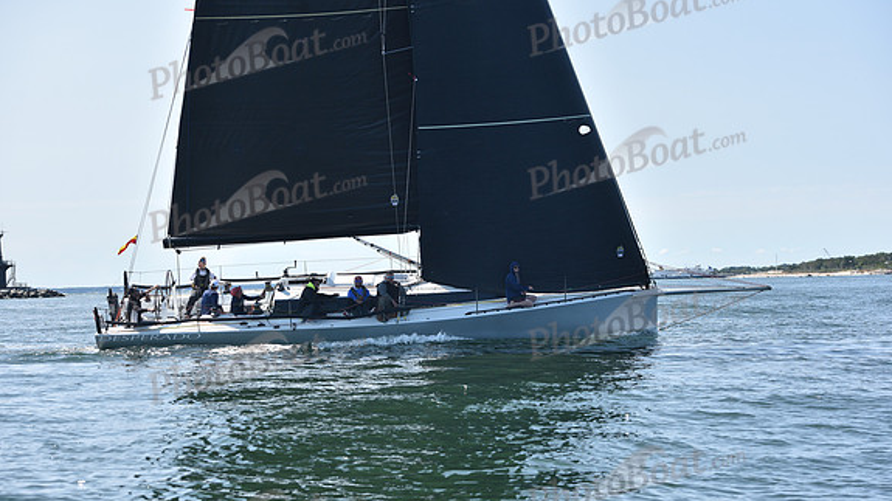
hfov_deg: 28.6
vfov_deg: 16.3
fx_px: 1750
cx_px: 448
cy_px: 261
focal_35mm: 74
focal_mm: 70
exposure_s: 1/1000
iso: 250
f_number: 5.6
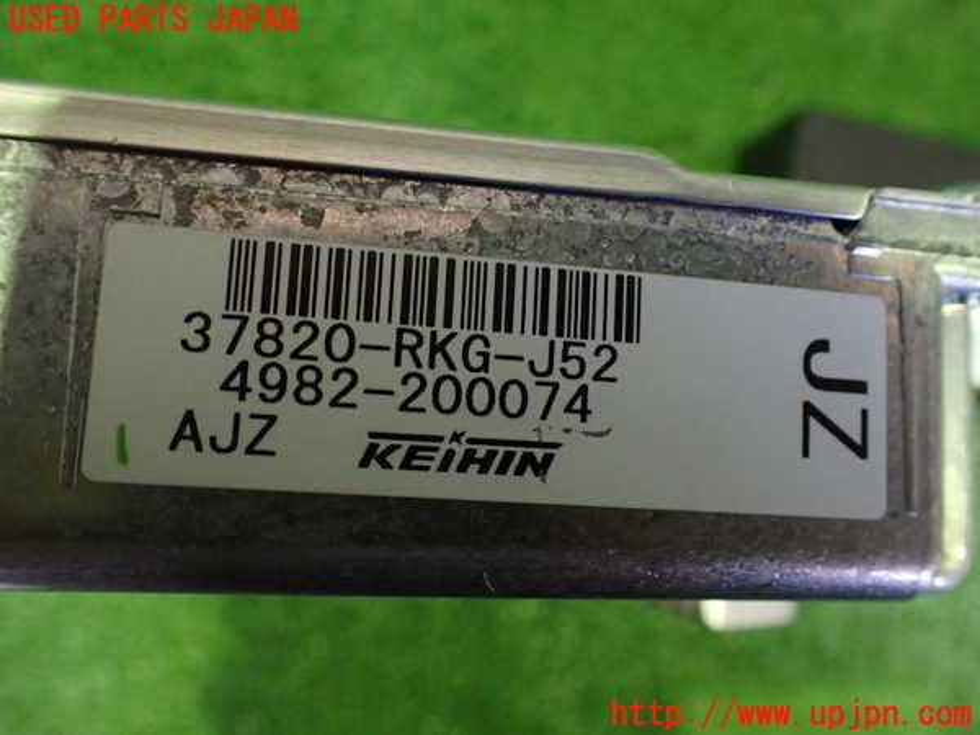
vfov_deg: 46.8
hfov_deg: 60.0
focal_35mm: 30
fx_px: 849
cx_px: 490
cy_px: 368
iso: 800
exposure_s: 1/30
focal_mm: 5.4
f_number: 2.3
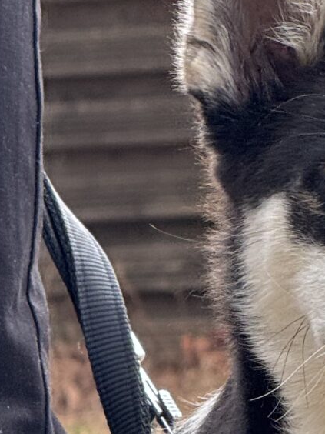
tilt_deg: -1.6
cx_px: 410
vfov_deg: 3.6
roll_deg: +0.6
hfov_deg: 2.7
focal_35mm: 545
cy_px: 585
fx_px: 6822
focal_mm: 15.66
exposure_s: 1/250
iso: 50
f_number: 2.8
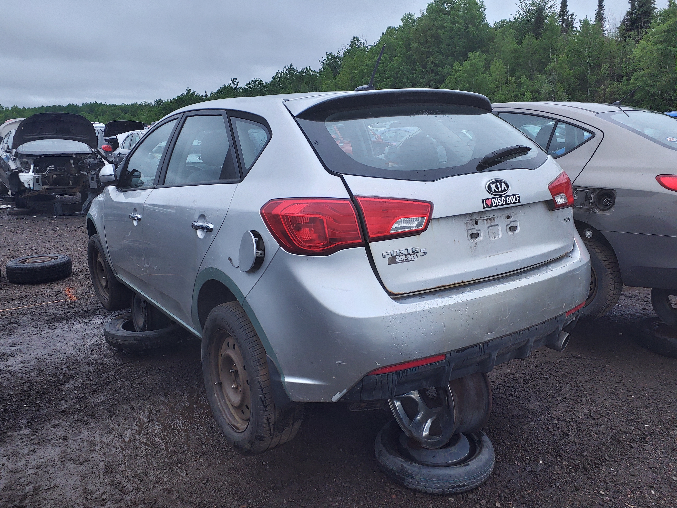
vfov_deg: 53.1
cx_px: 338
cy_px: 254
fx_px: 508
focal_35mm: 26
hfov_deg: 67.3
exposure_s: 1/189
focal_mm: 3.58
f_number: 1.9
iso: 40
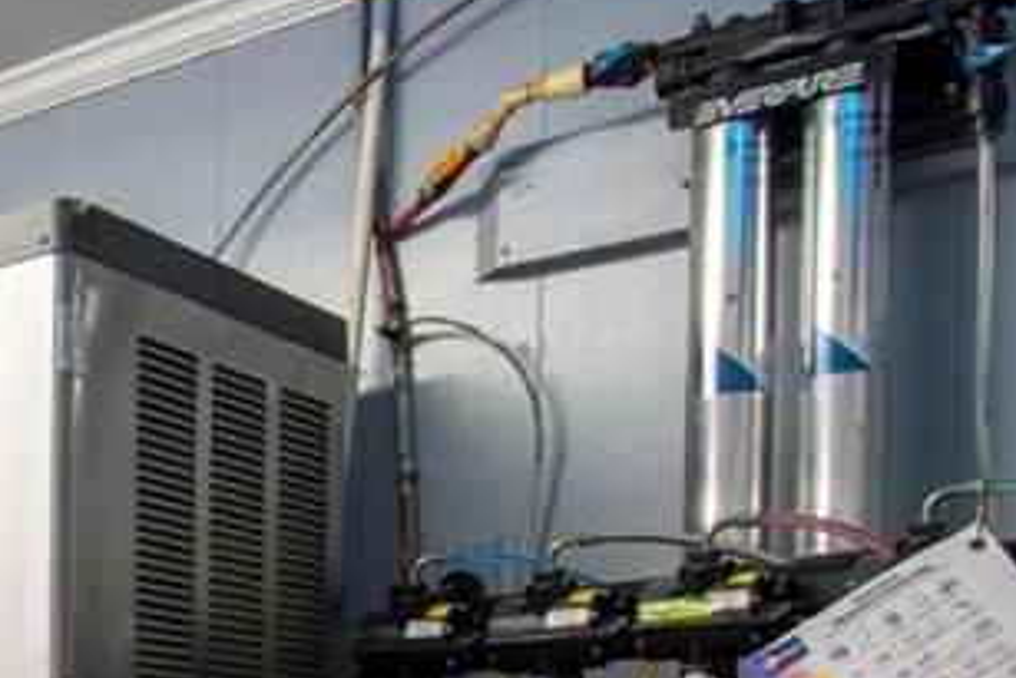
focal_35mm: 60
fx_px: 1694
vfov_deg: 20.4
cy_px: 919
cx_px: -453
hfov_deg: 26.0
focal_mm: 12
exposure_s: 1.6
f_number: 16
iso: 100
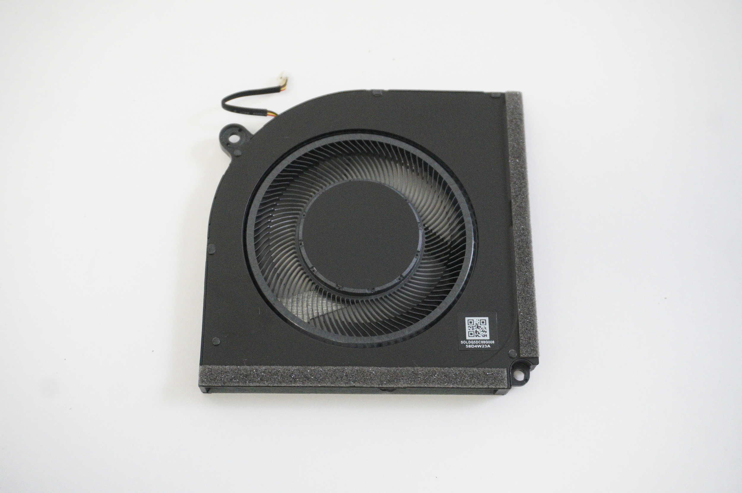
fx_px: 958
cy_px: 246
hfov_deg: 42.4
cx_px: 371
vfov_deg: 28.9
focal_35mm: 46
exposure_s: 1/250
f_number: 5.6
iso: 6400
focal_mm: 31
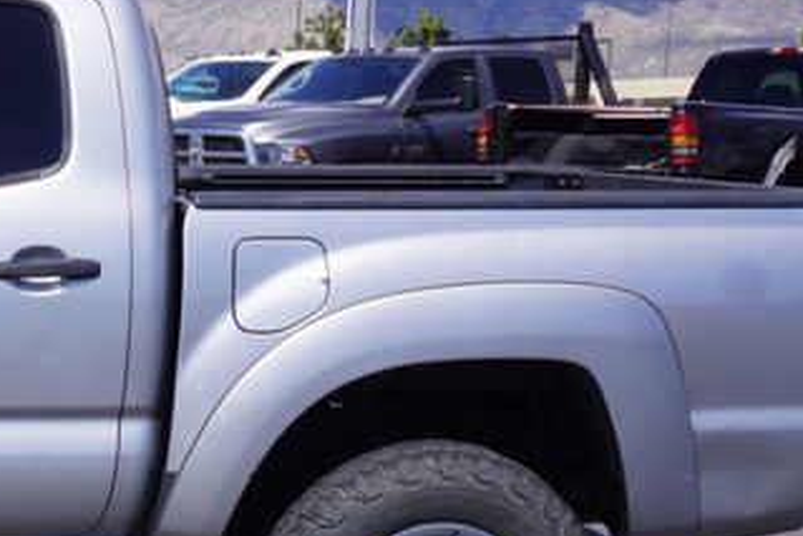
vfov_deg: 17.6
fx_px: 1718
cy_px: 425
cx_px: -242
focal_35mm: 77
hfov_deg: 23.3
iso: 100
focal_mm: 16
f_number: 10
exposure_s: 1/160
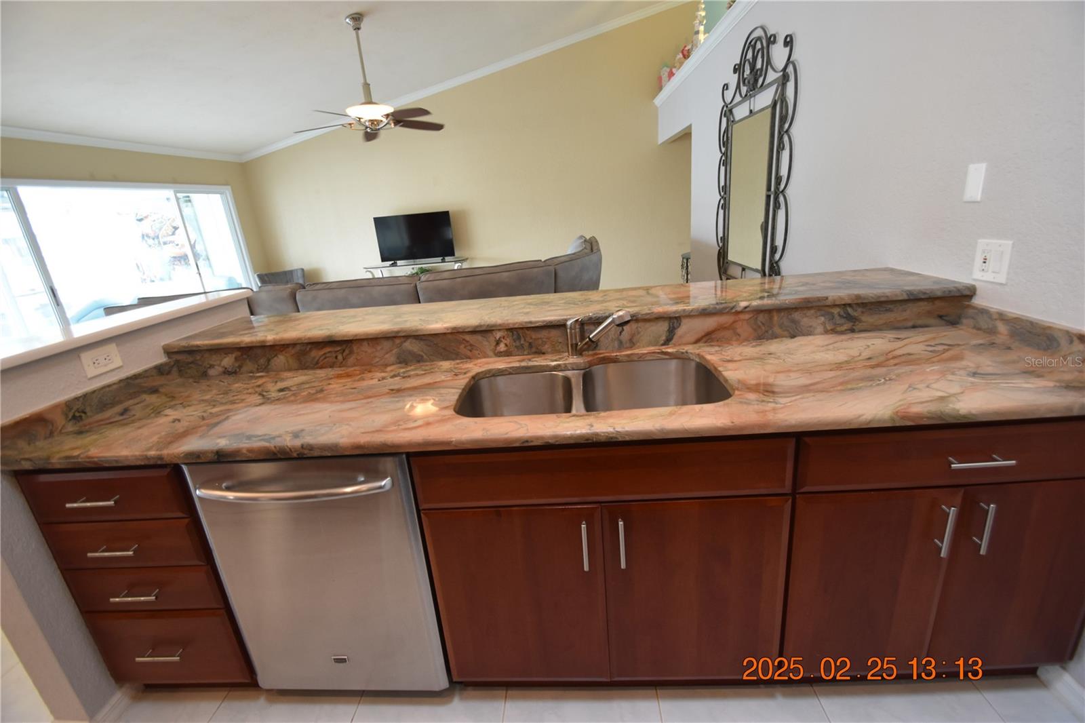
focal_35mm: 15
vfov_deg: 77.3
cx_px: 542
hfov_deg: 100.4
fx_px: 452
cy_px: 362
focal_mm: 10
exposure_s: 1/60
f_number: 3.5
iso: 900
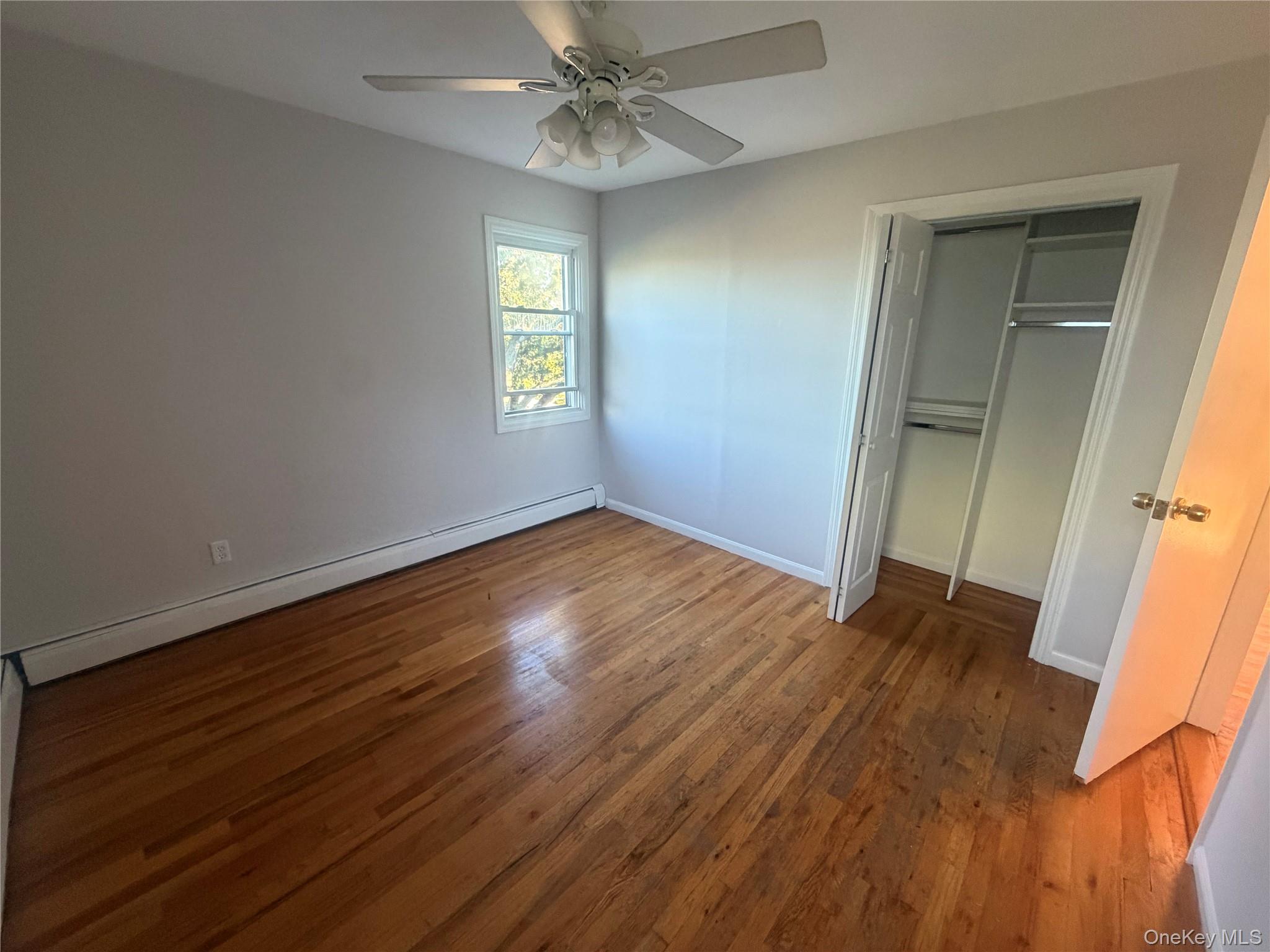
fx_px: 514
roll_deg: -0.2
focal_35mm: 14
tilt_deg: -14.2
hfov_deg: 102.1
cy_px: 476
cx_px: 635
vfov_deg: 85.7
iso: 400
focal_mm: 2.22
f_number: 2.2
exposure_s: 1/60
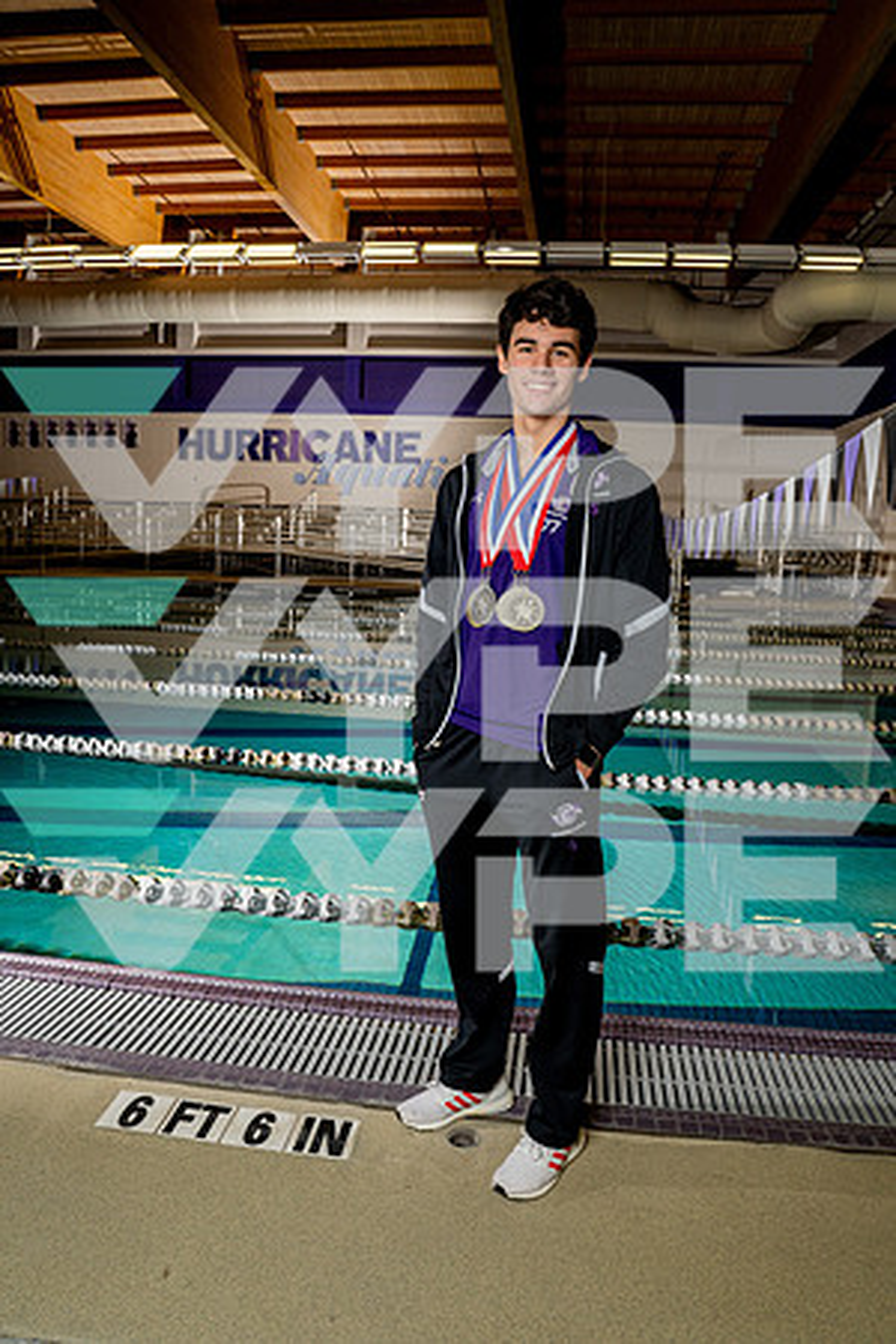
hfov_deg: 47.9
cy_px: 672
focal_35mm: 27
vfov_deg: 67.4
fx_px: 1008
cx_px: 448
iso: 400
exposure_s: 1/250
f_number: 8
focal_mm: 27
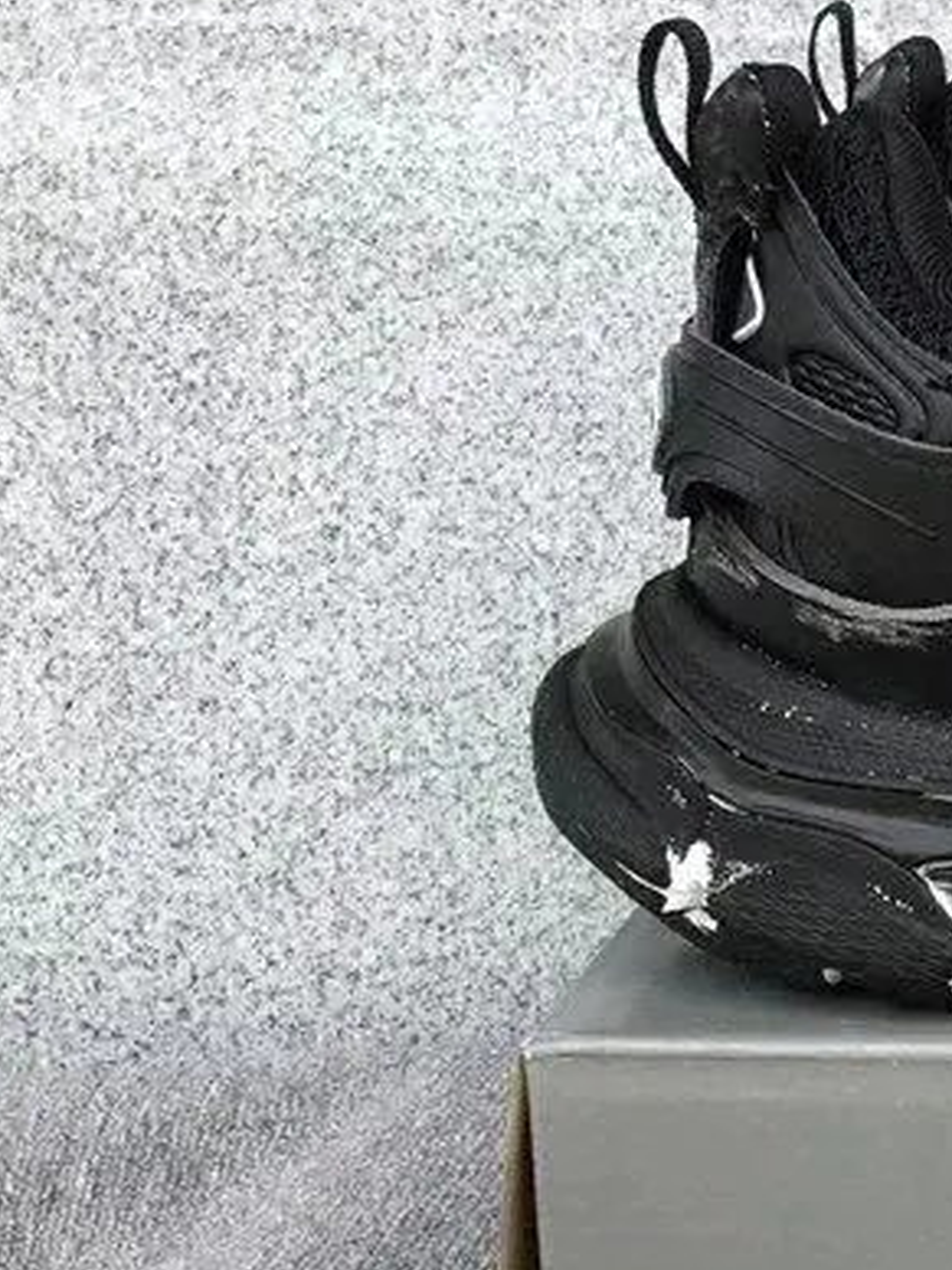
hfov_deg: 18.1
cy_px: 918
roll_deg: -1.2
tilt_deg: -19.1
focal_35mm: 72
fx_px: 2640
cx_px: 1449
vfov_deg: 26.8
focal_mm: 3.3
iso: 25
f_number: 2.4
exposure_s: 1/152
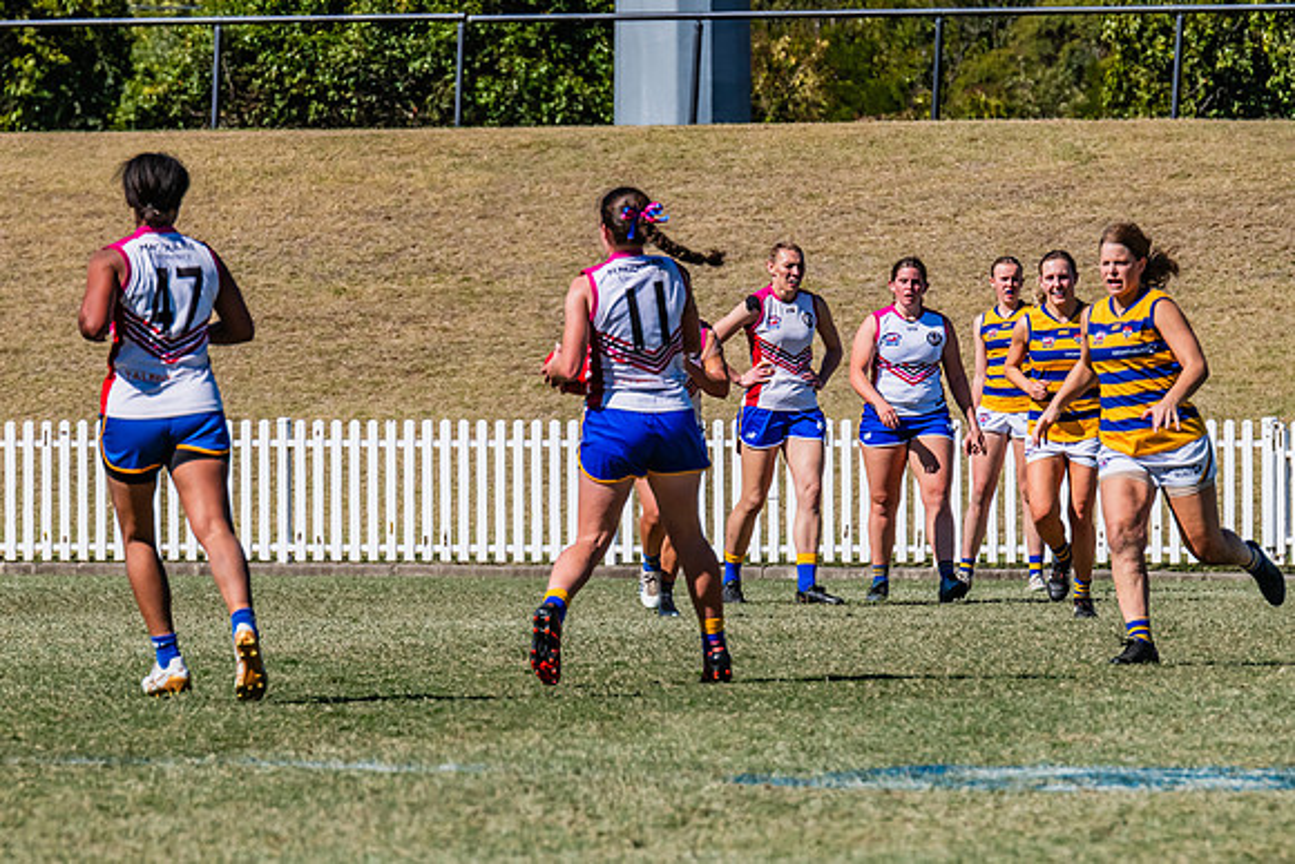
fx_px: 19546
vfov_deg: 2.5
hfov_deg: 3.8
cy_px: 442
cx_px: 595
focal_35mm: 543
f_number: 14
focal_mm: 420
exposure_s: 1/1600
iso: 800
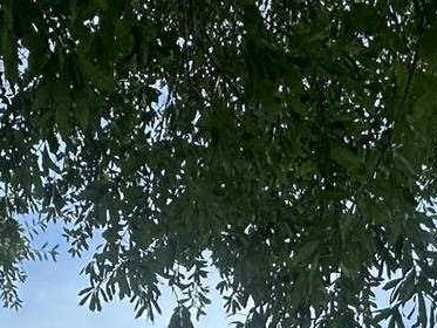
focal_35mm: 60
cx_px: 39
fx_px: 758
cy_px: 626
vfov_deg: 18.1
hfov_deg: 30.7
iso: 40
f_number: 2.2
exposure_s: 1/836
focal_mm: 2.22
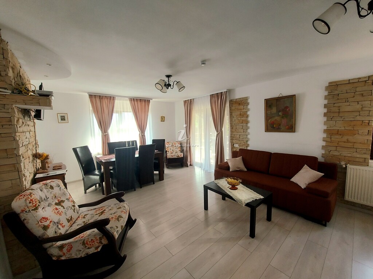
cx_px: 186
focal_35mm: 13
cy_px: 140
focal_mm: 1.74
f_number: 2.2
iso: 80
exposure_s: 1/100
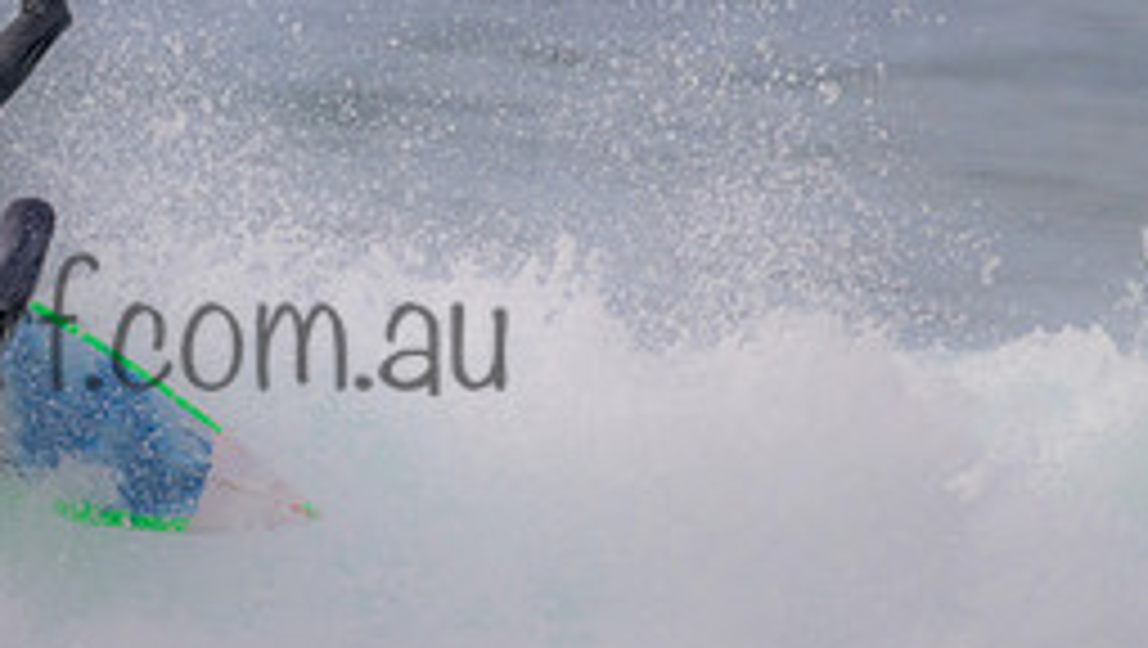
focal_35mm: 2191
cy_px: 220
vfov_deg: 0.6
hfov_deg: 1.0
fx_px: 66758
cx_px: 8
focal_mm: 800
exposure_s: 1/2000
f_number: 11
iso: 1250
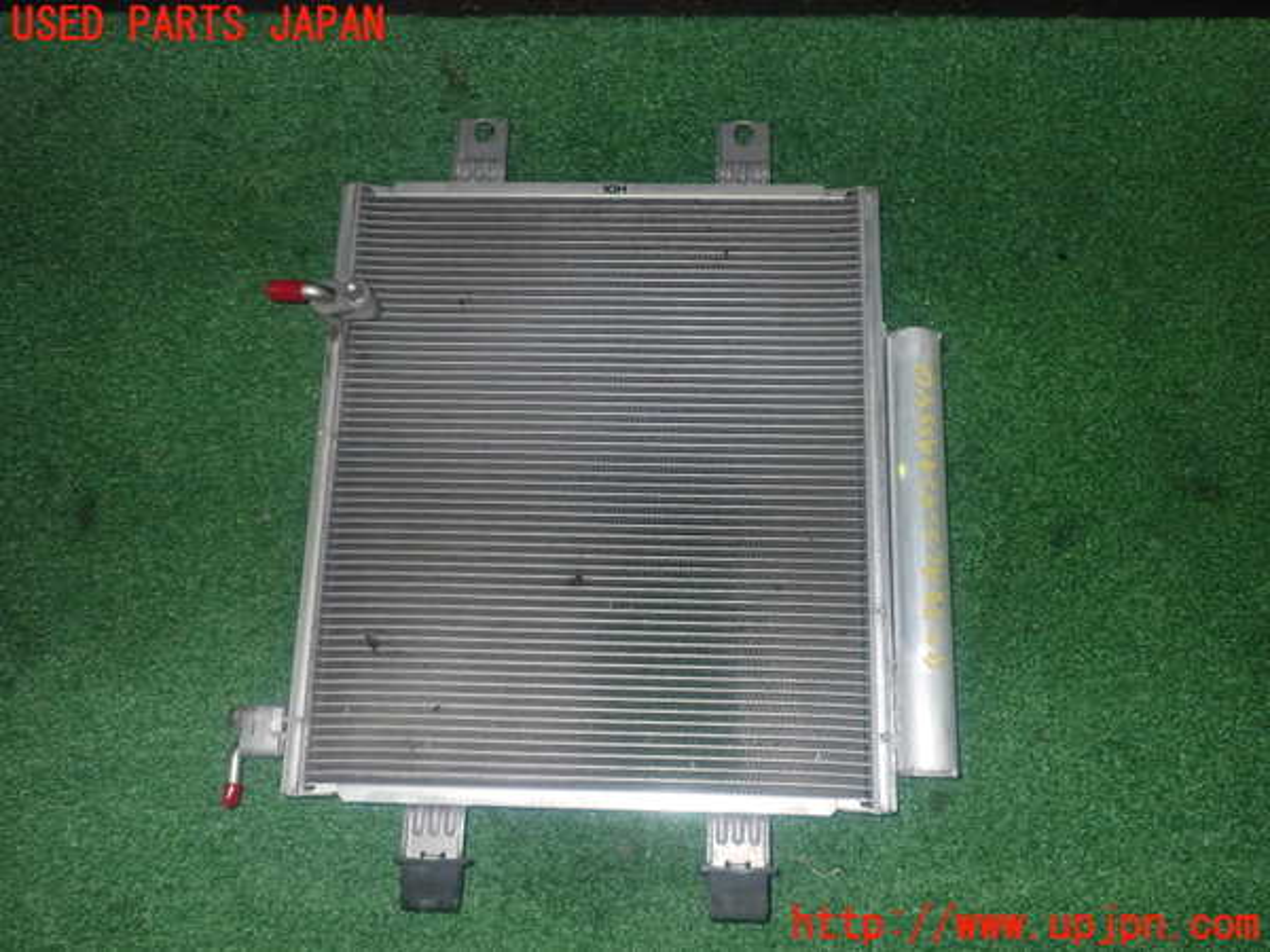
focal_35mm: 32
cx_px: 635
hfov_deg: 56.8
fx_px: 1174
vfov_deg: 44.2
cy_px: 476
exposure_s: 1/30
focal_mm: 5.79
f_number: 7.1
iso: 800
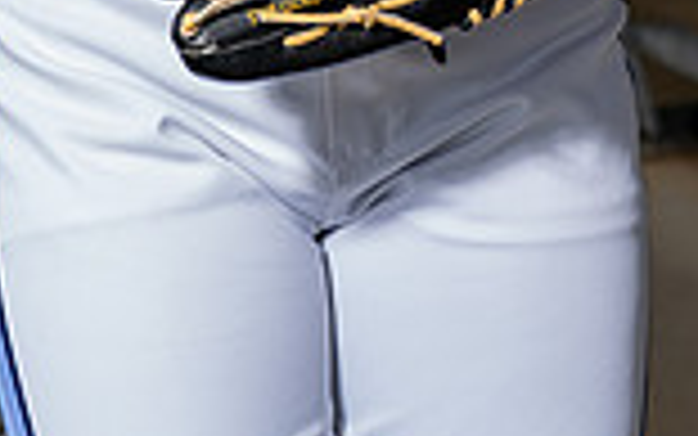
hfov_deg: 11.4
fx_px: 3501
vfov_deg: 6.8
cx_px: 333
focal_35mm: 184
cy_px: -535
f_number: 4
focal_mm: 62
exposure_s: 1/250
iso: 80
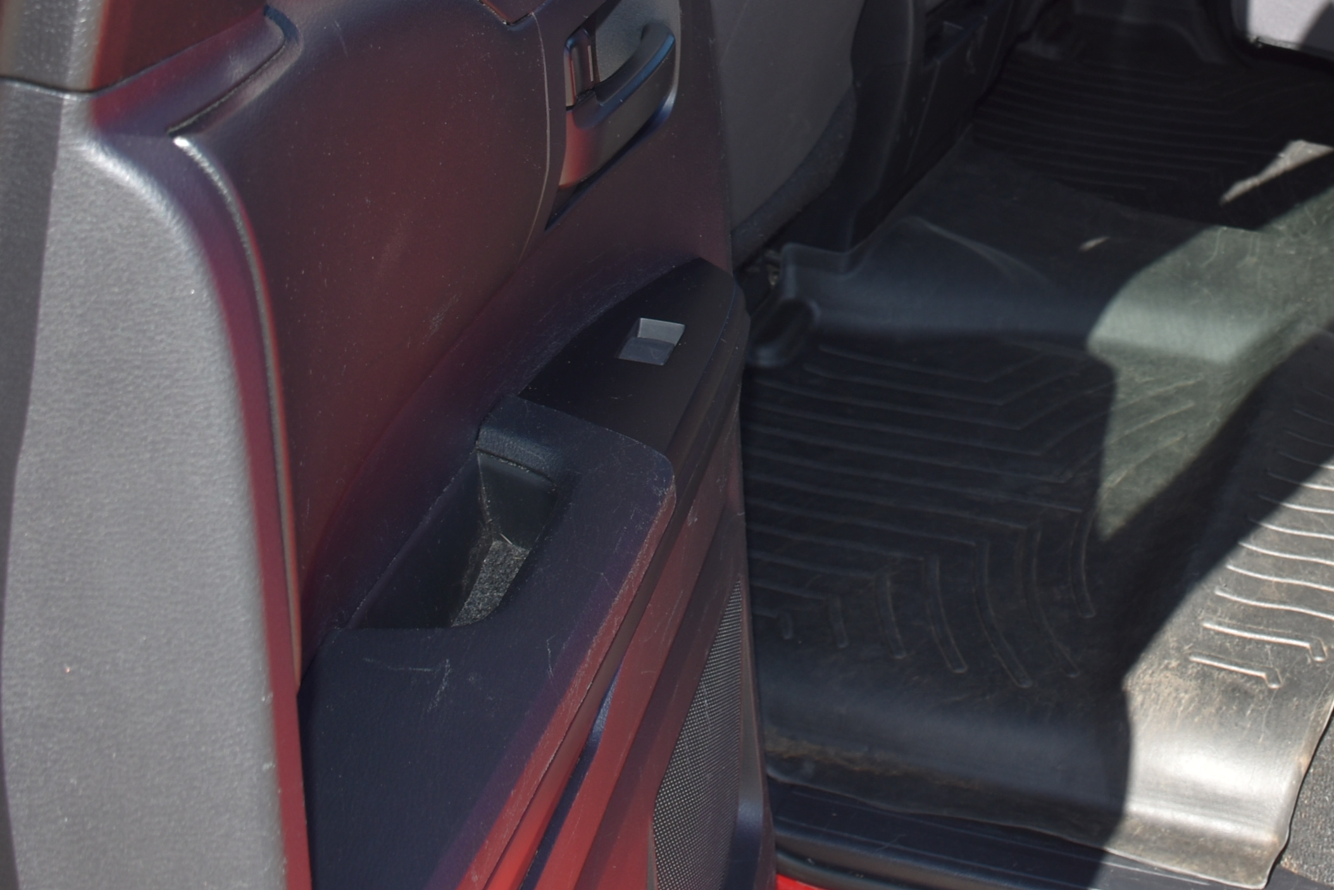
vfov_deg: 20.6
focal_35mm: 64
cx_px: 1054
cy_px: 6
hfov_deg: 30.7
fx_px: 2372
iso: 100
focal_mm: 20
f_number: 5.6
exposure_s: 1/125
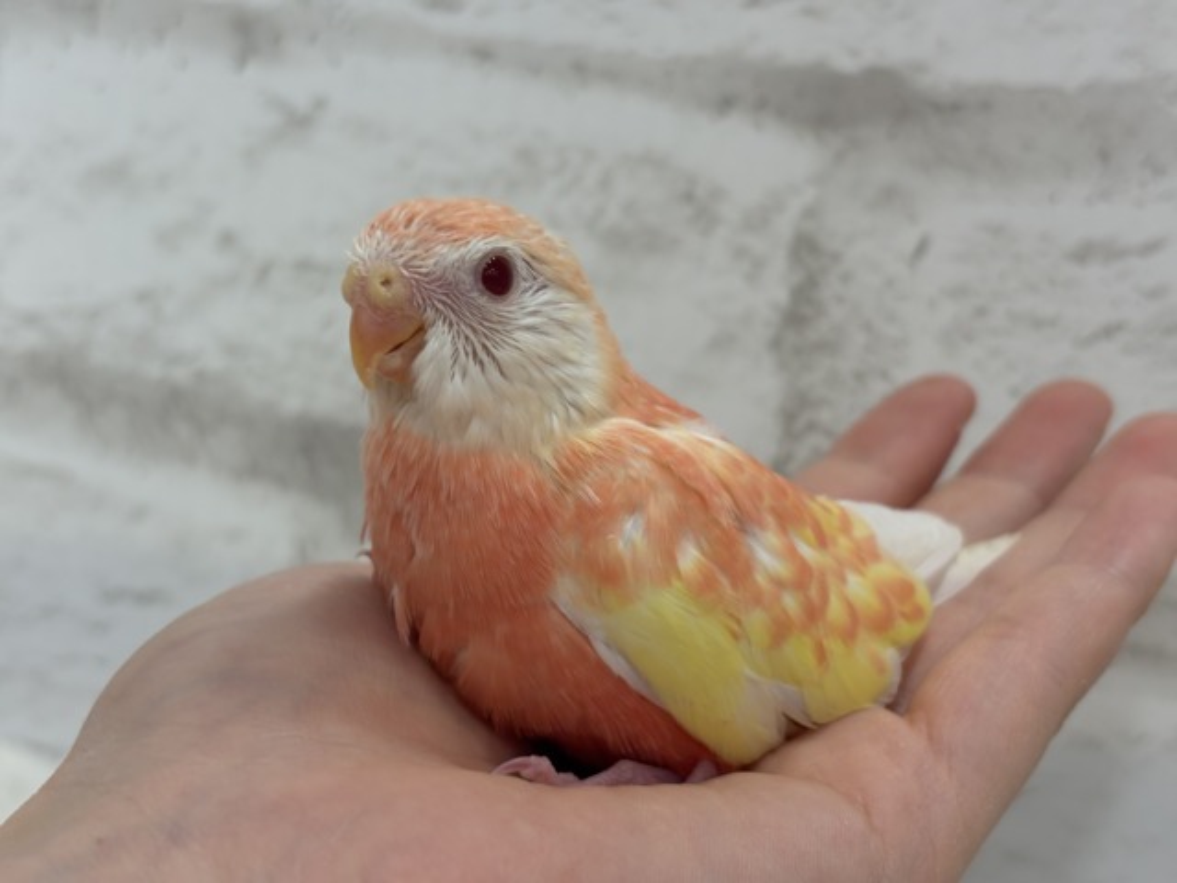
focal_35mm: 52
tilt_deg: -7.1
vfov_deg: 28.0
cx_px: 588
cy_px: 442
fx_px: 1768
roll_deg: -6.8
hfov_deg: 36.8
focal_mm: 5.96
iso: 64
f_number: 1.6
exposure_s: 1/100
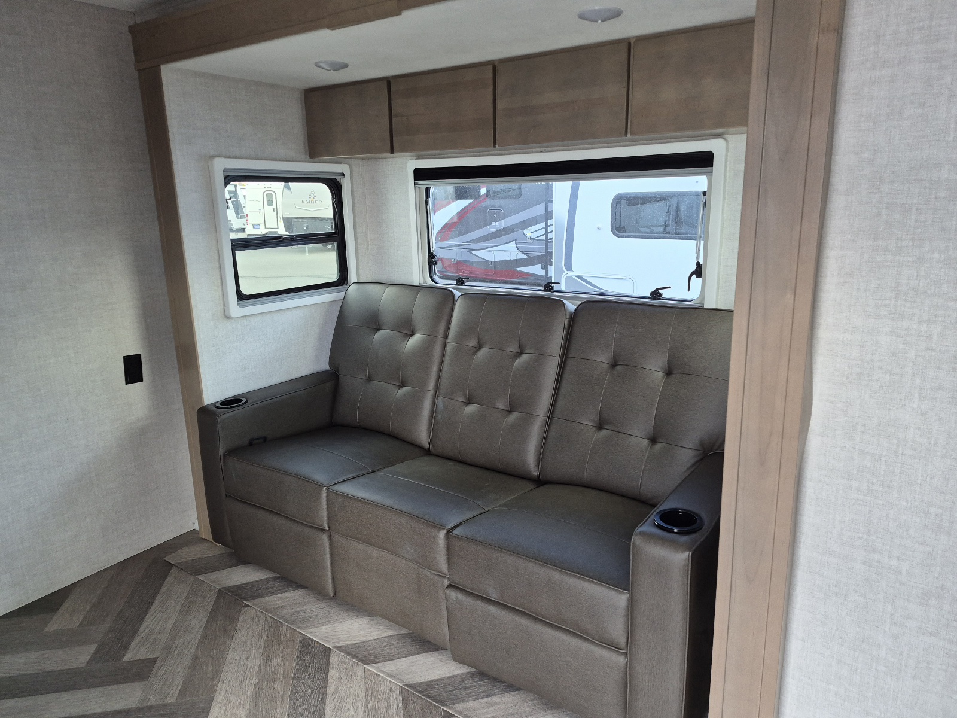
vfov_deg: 58.9
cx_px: 478
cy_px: 359
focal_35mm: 23
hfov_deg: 73.9
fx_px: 636
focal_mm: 5.4
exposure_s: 1/182
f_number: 1.8
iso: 200
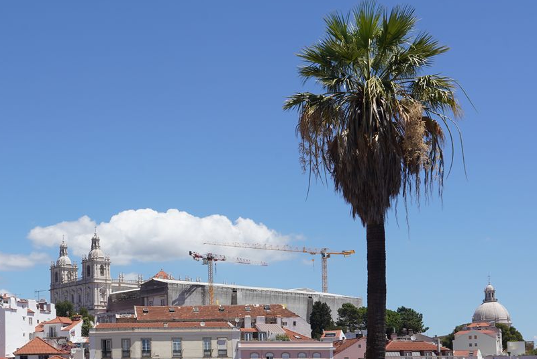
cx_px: 148
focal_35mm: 60
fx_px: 895
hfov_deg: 32.9
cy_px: 322
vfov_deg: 22.1
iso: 100
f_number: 16
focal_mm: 24
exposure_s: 1/100
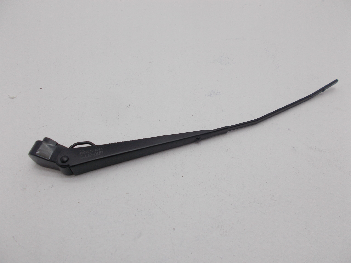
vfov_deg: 53.1
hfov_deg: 67.3
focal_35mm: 26
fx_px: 264
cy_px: 132
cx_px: 176
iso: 80
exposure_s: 1/60
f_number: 3.2
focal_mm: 4.6
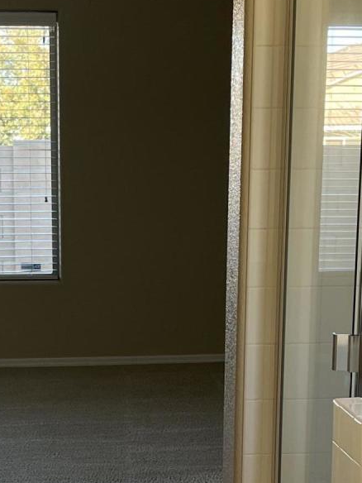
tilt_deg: -11.9
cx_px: 109
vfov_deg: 21.7
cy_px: 391
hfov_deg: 16.5
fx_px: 1241
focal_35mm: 89
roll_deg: +0.3
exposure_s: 1/121
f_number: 1.6
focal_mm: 5.1
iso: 64
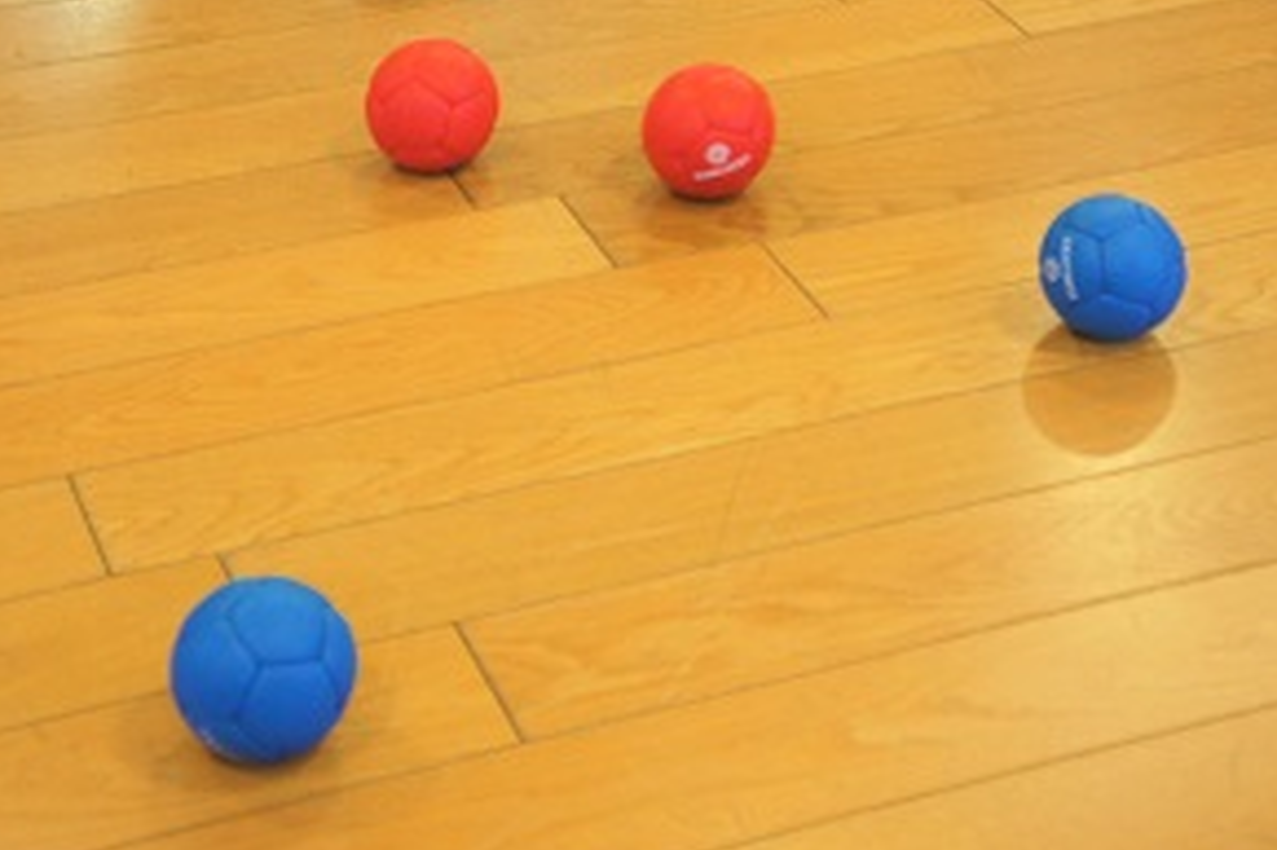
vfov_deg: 16.8
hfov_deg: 25.1
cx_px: 616
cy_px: 238
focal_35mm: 81
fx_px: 2872
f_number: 4.5
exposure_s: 1/60
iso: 1250
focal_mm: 34
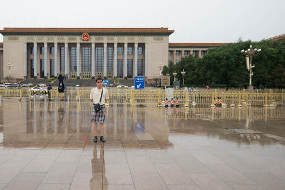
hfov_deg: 62.5
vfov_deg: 44.9
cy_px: 90
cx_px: 102
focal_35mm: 29
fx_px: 230
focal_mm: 22
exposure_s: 1/180
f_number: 4.8
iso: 200
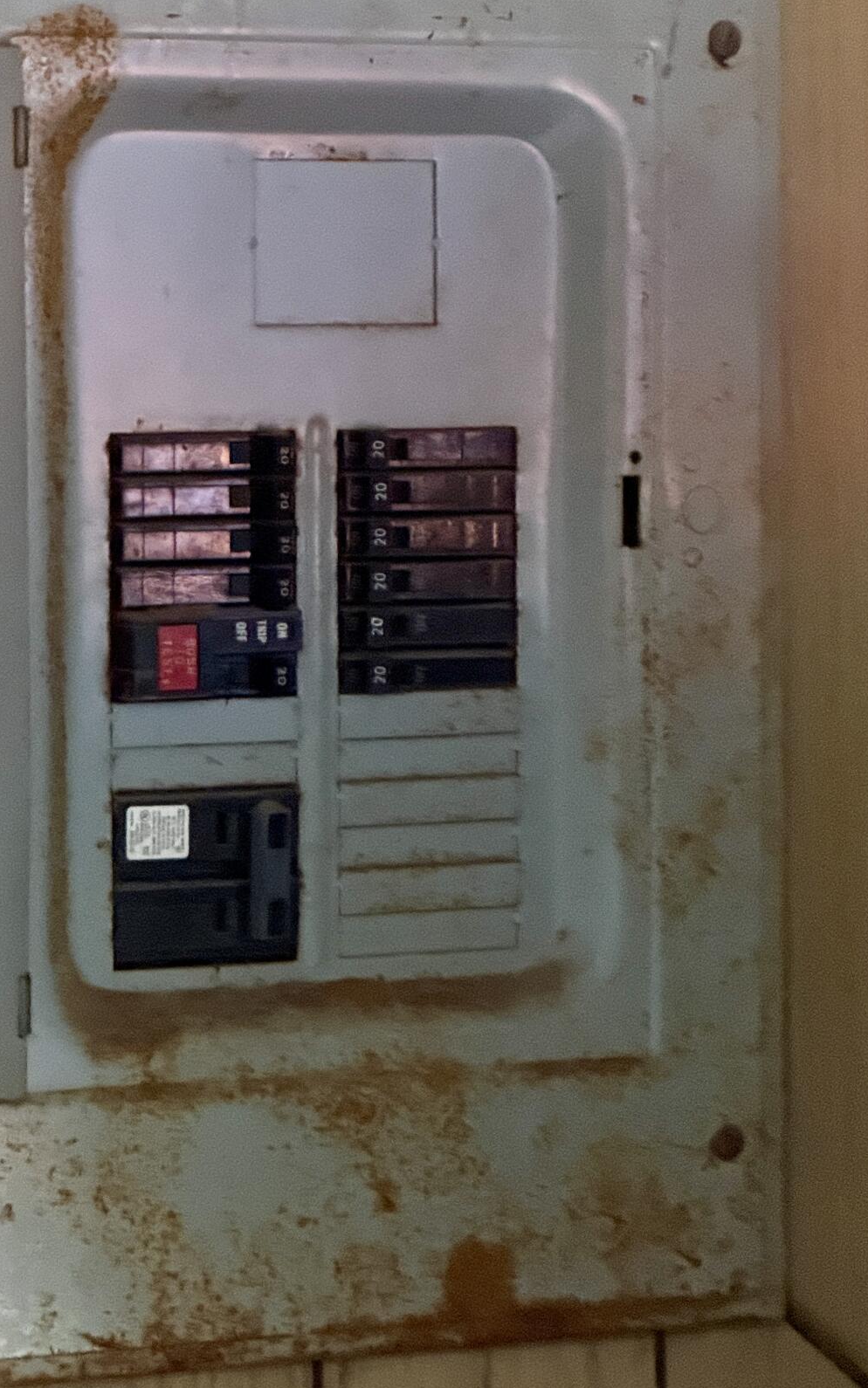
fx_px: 6055
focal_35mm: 160
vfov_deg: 13.1
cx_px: 248
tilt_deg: -1.8
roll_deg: +0.4
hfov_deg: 8.2
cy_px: 588
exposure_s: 1/15
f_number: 2.8
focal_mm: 15.66
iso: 2000
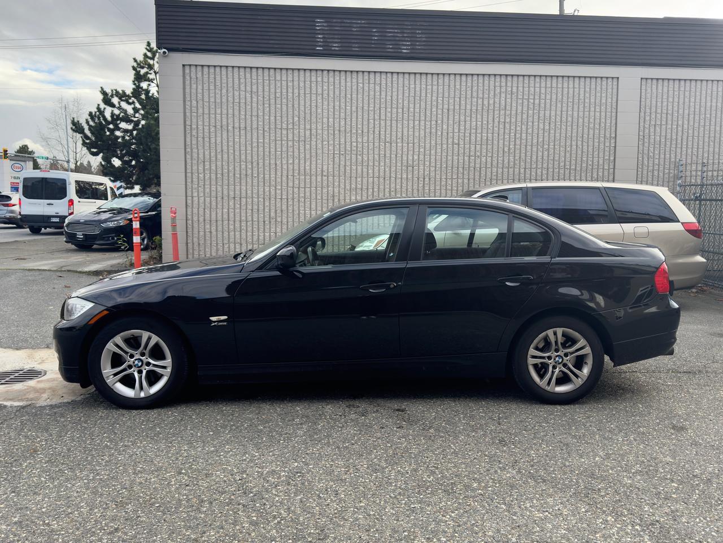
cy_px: 272
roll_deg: -1.4
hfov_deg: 71.6
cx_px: 362
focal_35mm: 24
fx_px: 501
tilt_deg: -4.4
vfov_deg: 56.8
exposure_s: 1/969
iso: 100
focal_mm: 6.76
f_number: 1.78
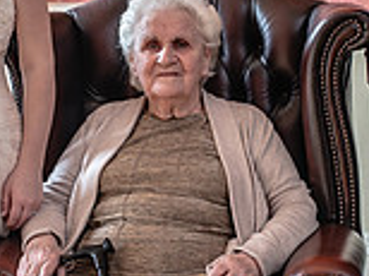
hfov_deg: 13.8
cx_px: 146
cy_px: 143
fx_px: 1522
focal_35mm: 143
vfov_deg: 10.3
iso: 200
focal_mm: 35
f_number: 2.5
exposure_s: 1/125
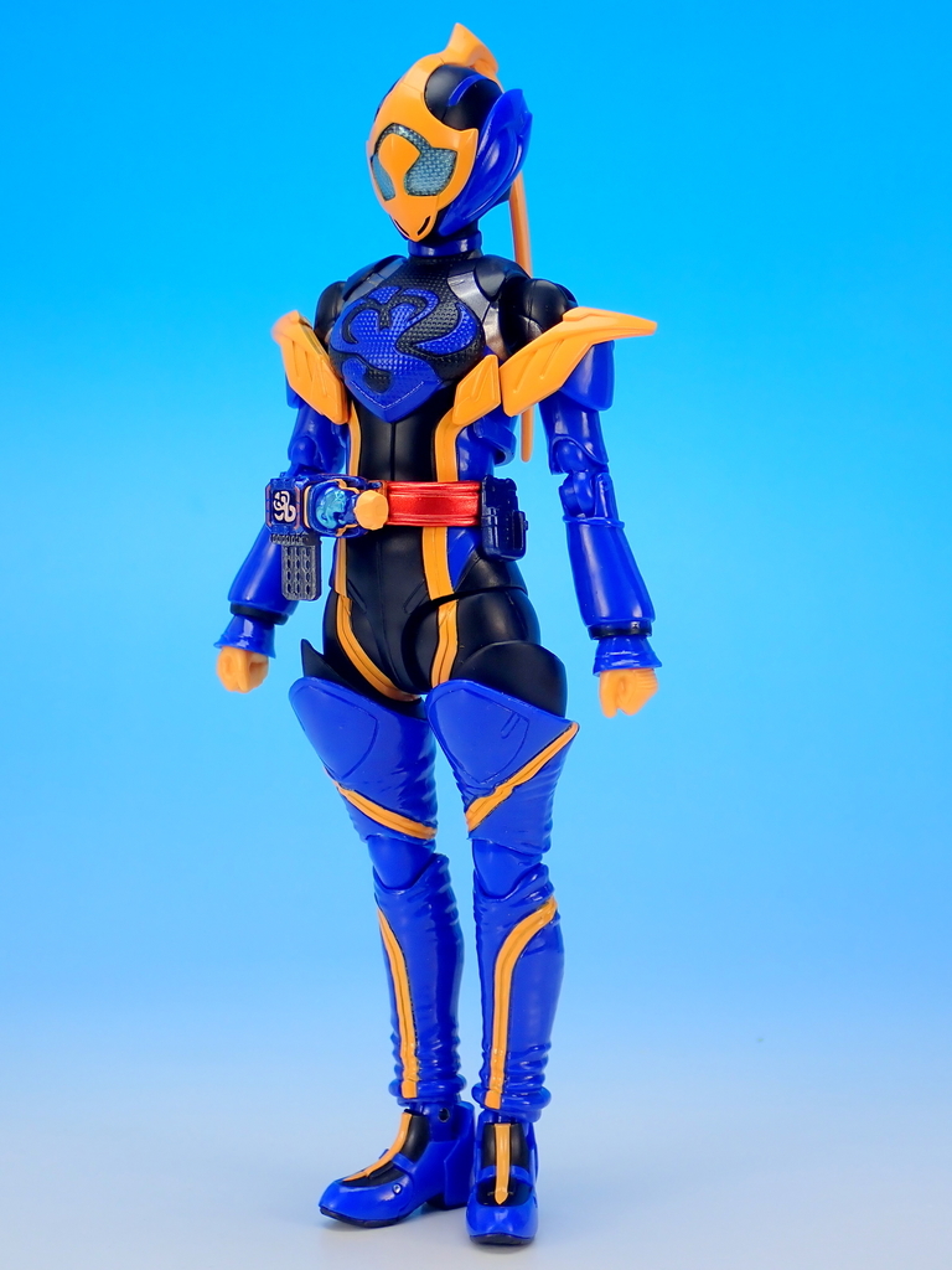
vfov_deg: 27.4
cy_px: 635
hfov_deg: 20.7
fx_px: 2603
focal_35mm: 71
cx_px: 476
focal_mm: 12.73
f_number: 3.9
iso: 100
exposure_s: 1/10
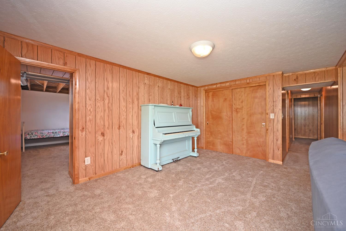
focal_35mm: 14
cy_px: 116
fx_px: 135
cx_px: 173
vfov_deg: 81.2
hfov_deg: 104.3
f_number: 4
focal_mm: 14
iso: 720
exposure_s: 1/60
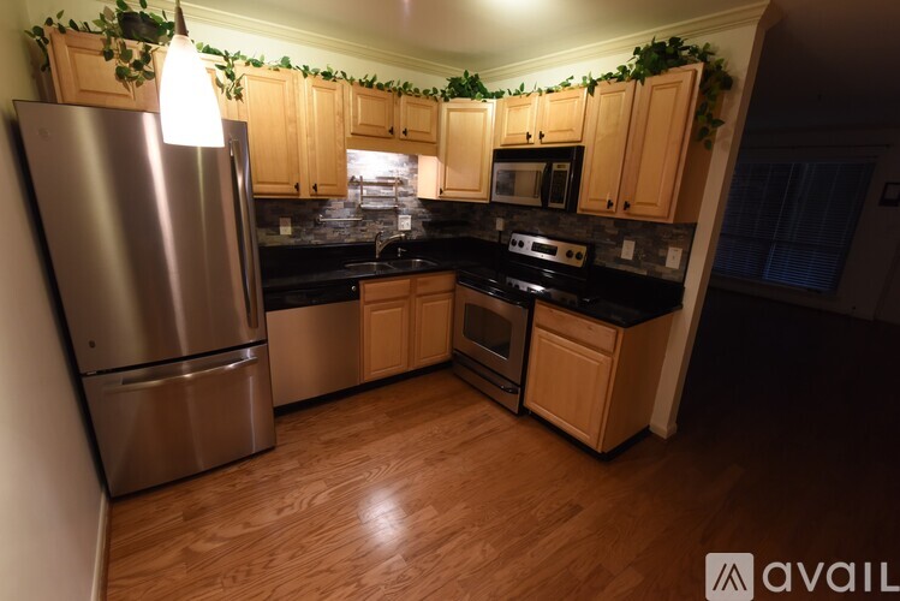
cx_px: 450
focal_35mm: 16
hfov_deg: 96.7
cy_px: 300
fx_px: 400
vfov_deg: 73.8
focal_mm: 16
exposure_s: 1/15
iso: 1600
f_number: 9
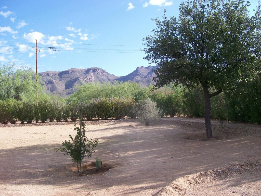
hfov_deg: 51.4
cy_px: 98
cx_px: 130
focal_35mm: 36
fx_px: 271
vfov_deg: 39.7
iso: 80
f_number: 2.7
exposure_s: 1/826
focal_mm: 6
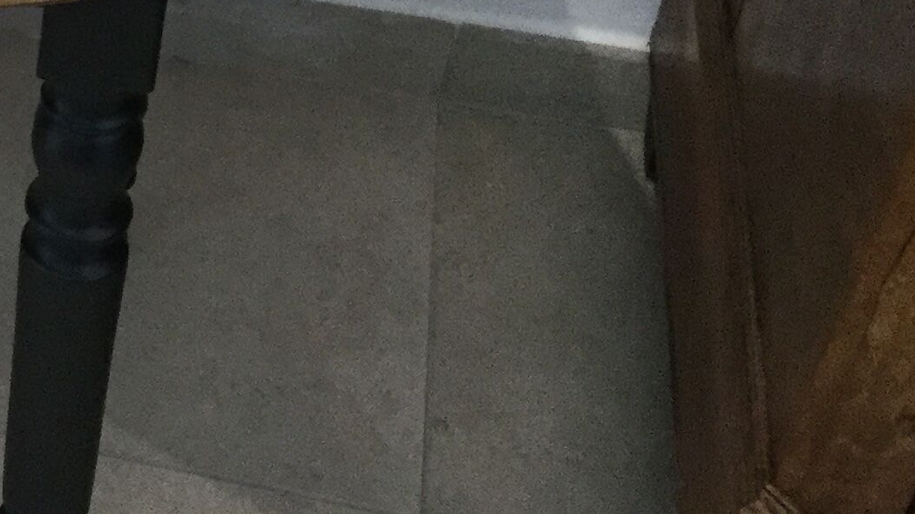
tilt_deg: -38.5
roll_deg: +1.4
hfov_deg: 18.2
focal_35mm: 104
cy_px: -99
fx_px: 2523
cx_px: -468
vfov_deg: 11.4
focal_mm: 3.3
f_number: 2.4
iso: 160
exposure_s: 1/33
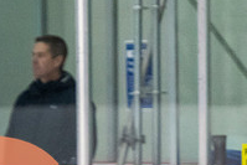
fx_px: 6475
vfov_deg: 1.5
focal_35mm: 943
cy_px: 213
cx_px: 316
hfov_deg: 2.2
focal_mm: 175
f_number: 3.2
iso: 3200
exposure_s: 1/640
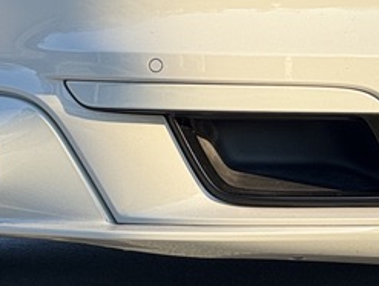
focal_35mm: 414
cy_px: -17
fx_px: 4539
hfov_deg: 4.8
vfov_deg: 3.6
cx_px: 184
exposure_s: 1/294
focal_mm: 16.89
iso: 50
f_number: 2.8
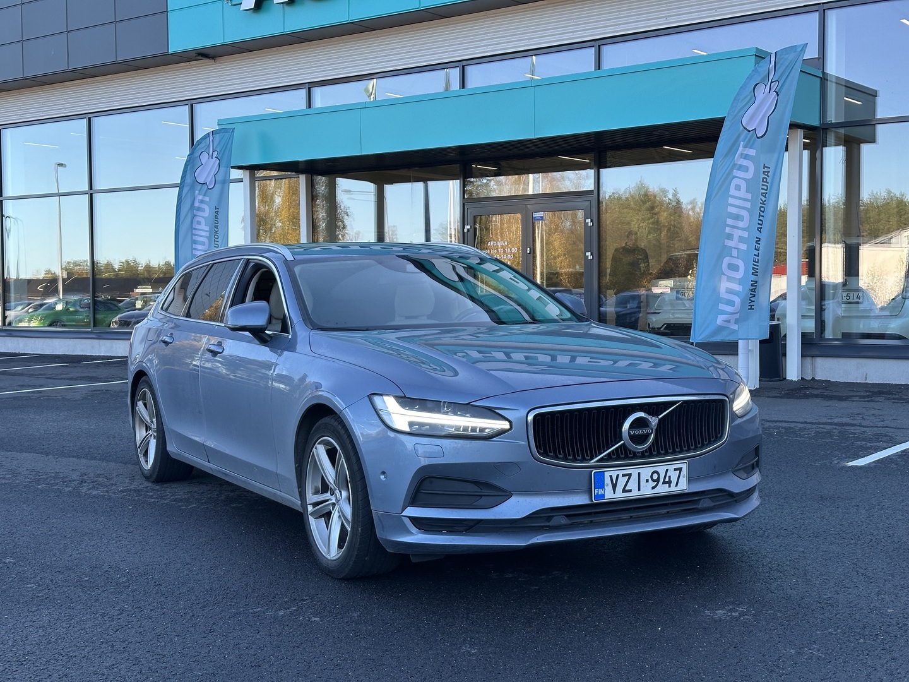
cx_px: 454
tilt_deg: -1.8
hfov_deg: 39.7
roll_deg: +0.5
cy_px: 341
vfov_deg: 30.3
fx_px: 1260
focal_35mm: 48
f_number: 1.78
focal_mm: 6.86
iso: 64
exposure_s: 1/511
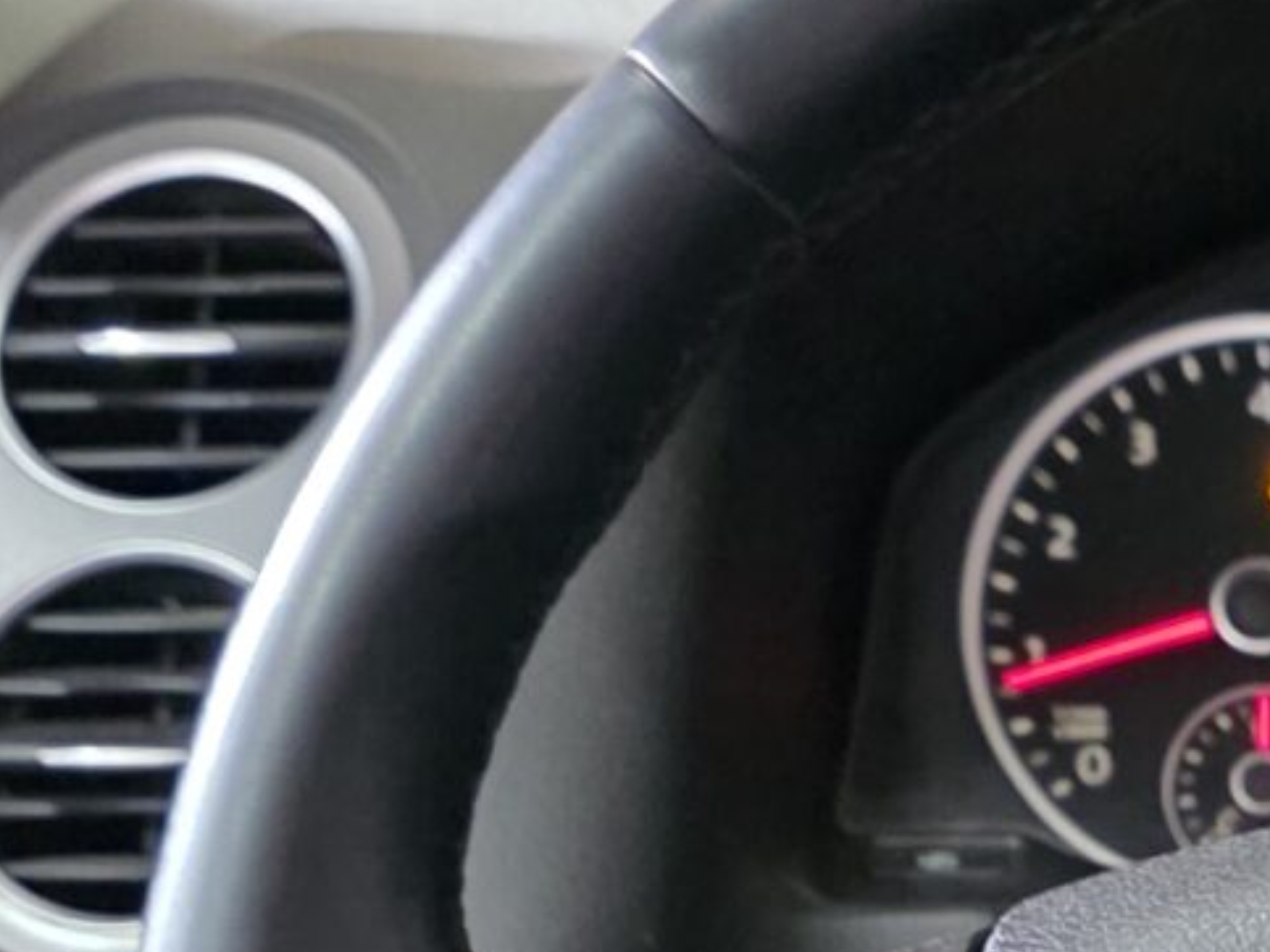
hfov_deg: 15.2
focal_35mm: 122
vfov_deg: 11.7
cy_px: 1328
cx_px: 1759
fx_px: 4475
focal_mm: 6.3
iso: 2000
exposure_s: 1/100
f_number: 1.7
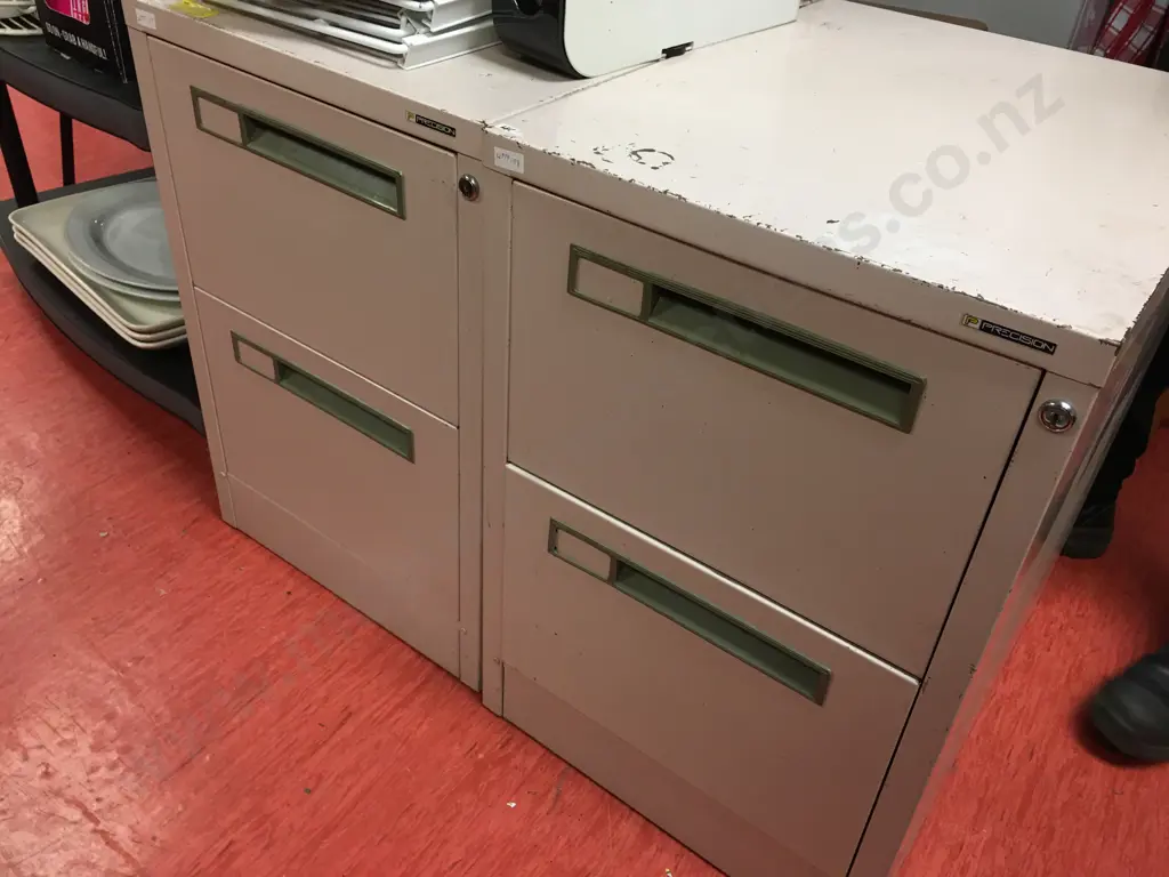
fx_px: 979
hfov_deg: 61.7
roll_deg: -5.0
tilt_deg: -34.5
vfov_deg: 48.2
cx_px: 584
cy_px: 438
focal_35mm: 29
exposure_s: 1/17
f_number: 2.2
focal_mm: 4.15
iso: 40
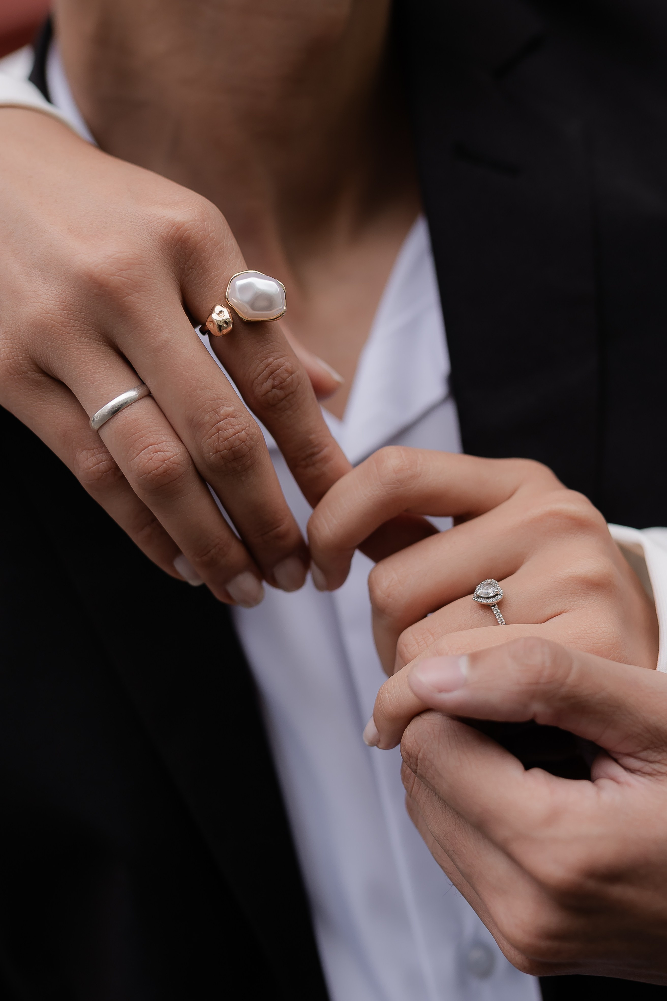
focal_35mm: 52
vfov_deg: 38.2
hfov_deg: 26.0
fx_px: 1445
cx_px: 334
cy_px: 500
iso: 125
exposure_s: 1/400
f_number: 2.2
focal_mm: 35
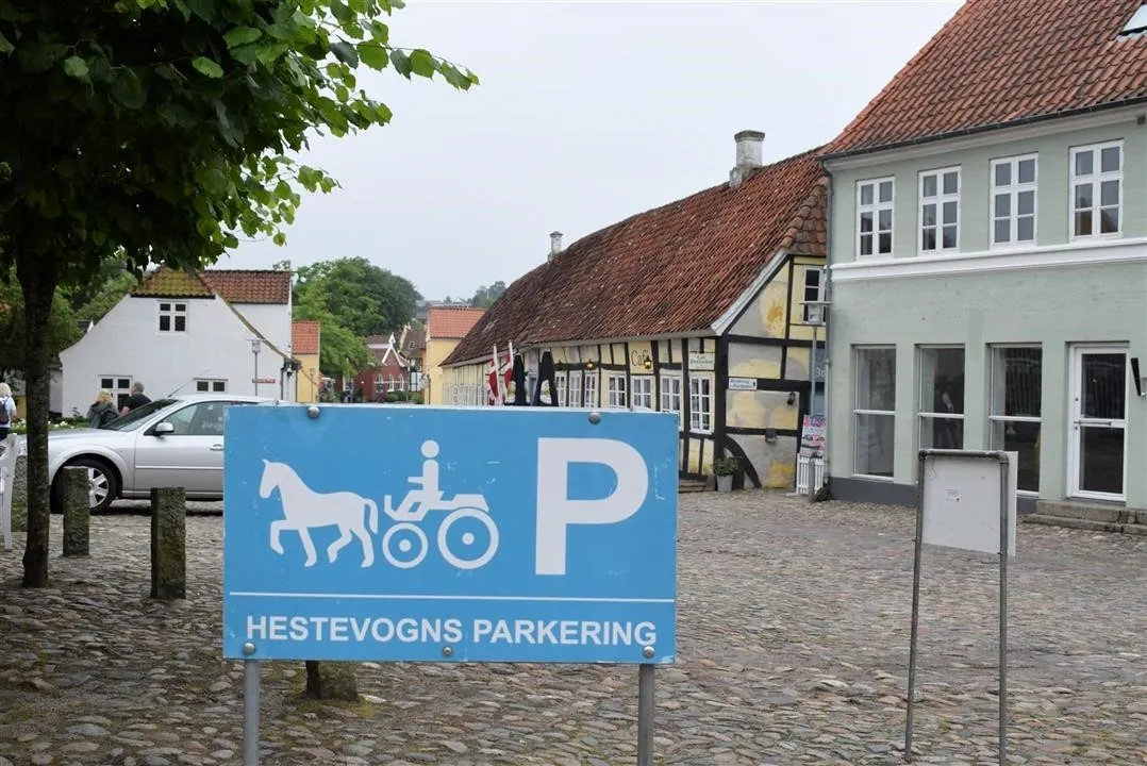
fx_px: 1291
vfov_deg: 33.1
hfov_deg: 47.9
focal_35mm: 40
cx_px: 574
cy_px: 383
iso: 320
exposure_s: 1/250
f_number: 8
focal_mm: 27
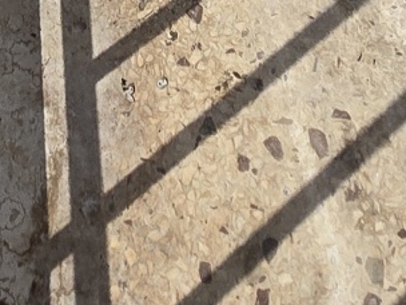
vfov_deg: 11.0
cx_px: 102
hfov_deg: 23.6
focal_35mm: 82
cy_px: -630
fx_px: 962
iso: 50
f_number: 2.2
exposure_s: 1/5386
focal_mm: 2.2
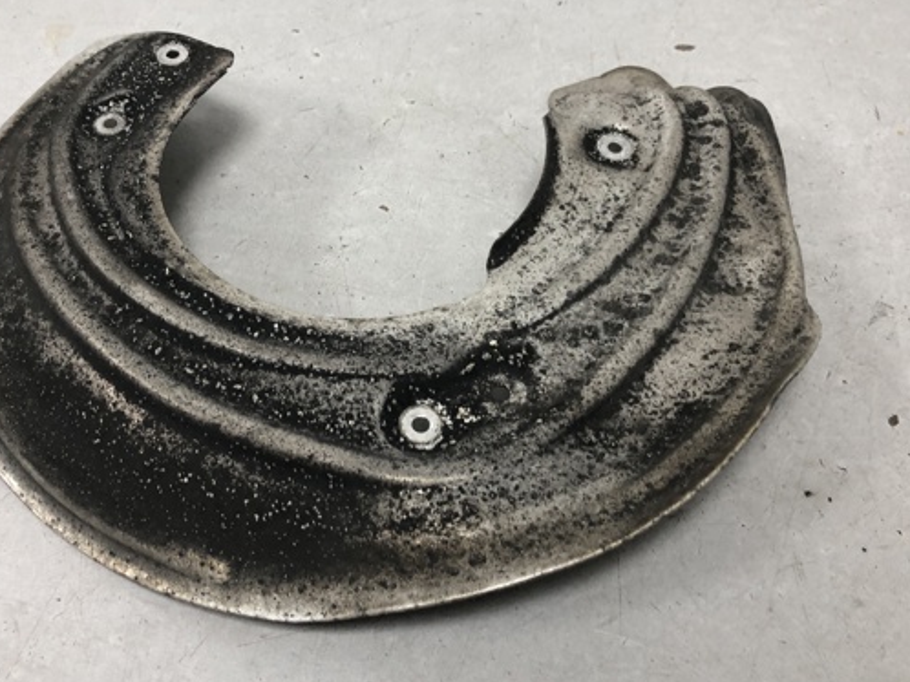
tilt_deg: -48.5
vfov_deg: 39.6
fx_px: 946
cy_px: 311
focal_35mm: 36
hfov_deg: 51.3
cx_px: 413
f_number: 1.8
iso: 40
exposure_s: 1/25
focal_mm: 4
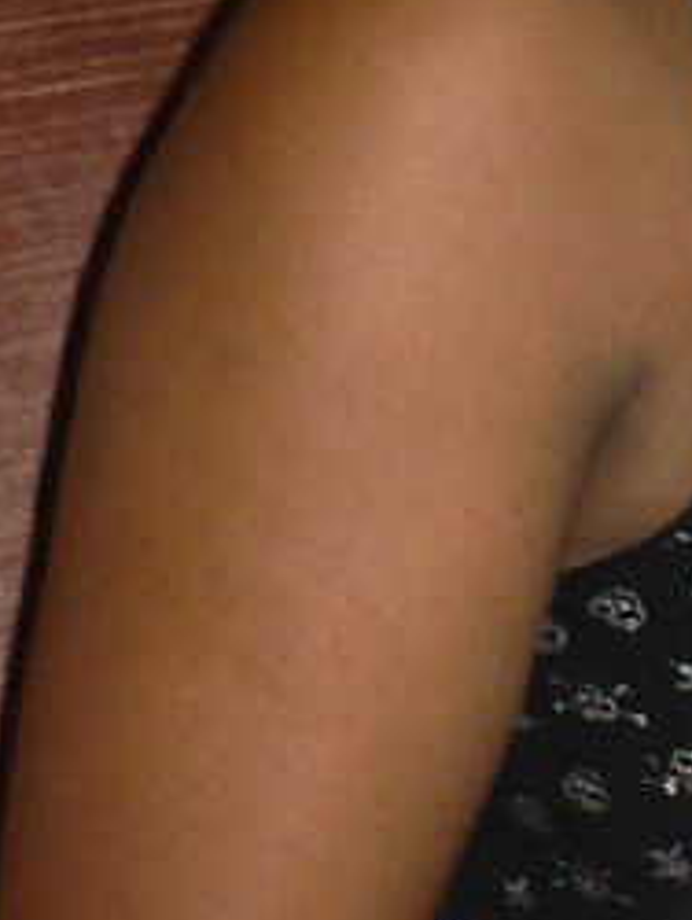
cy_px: 228
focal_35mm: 140
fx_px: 3725
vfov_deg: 14.0
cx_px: 1285
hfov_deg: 10.0
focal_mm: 6
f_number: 2.8
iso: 100
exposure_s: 1/60
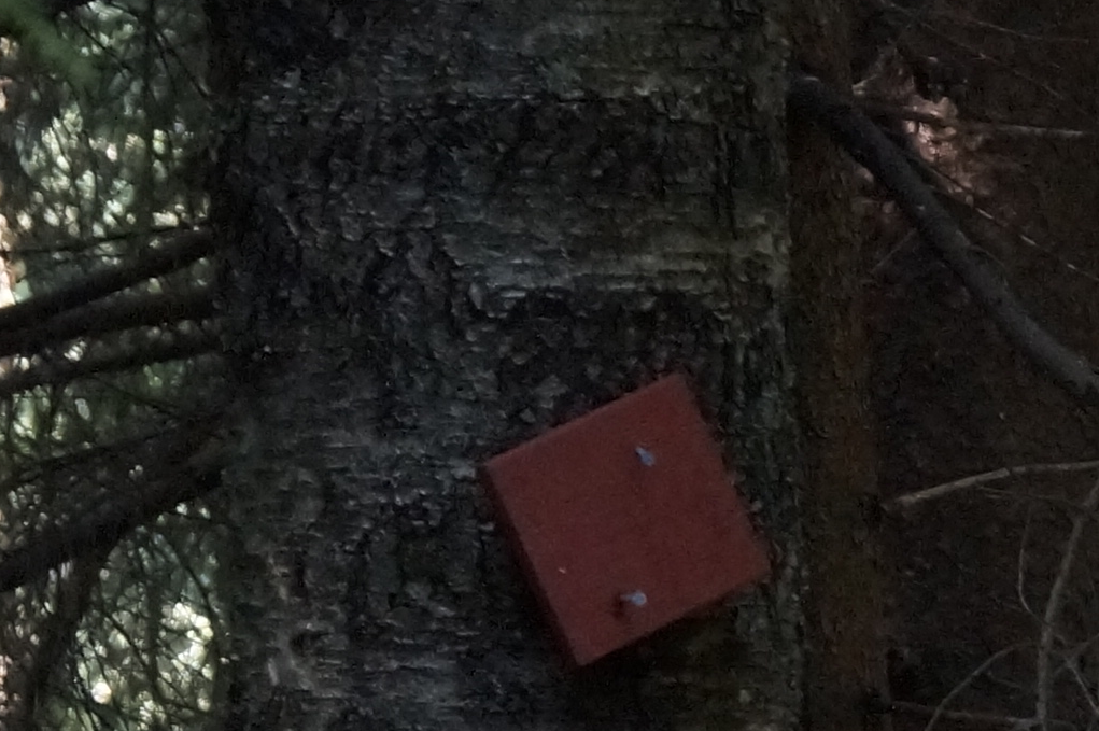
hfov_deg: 7.0
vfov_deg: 4.8
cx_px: 2444
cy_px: 1250
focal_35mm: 281
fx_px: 8561
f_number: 4.5
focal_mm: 35
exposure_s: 1/160
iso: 2000
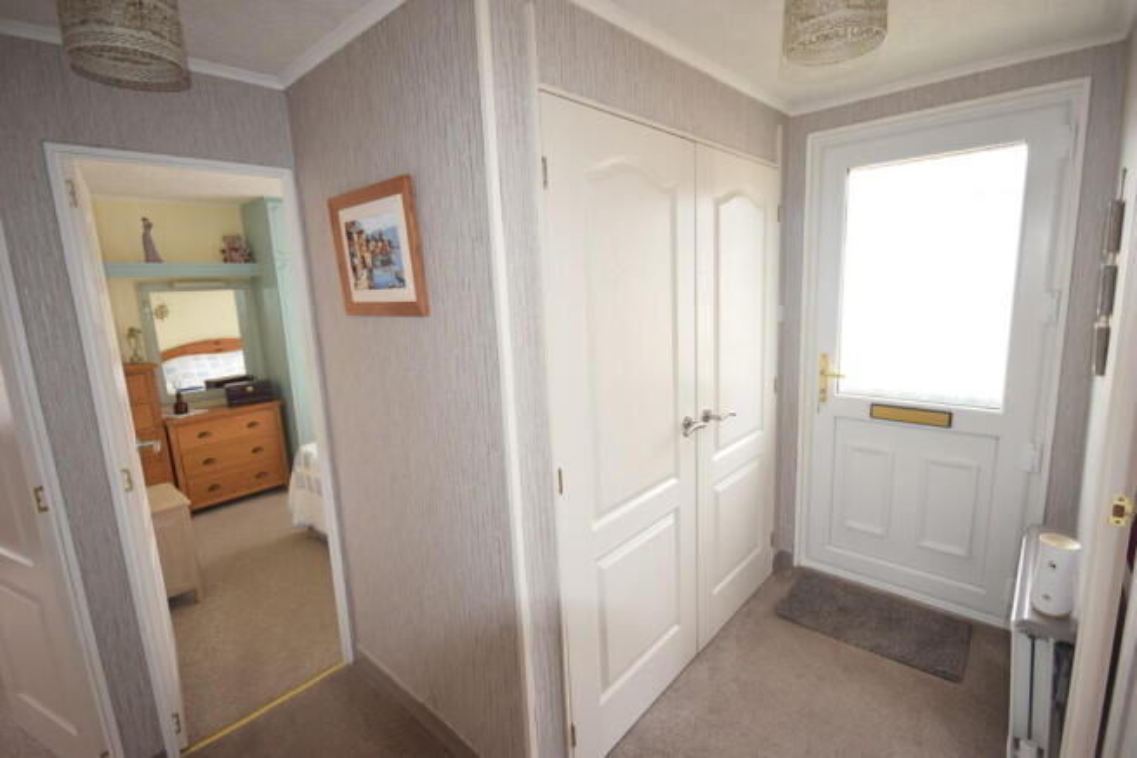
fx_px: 521
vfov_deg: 72.1
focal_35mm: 16
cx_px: 568
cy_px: 379
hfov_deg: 95.0
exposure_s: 1/125
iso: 800
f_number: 5.6
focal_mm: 11
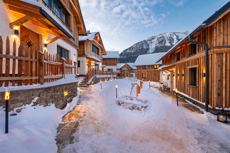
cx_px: 115
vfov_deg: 81.2
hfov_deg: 104.3
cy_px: 76
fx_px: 89
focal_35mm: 14
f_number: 16
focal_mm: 14
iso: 100
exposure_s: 1/2
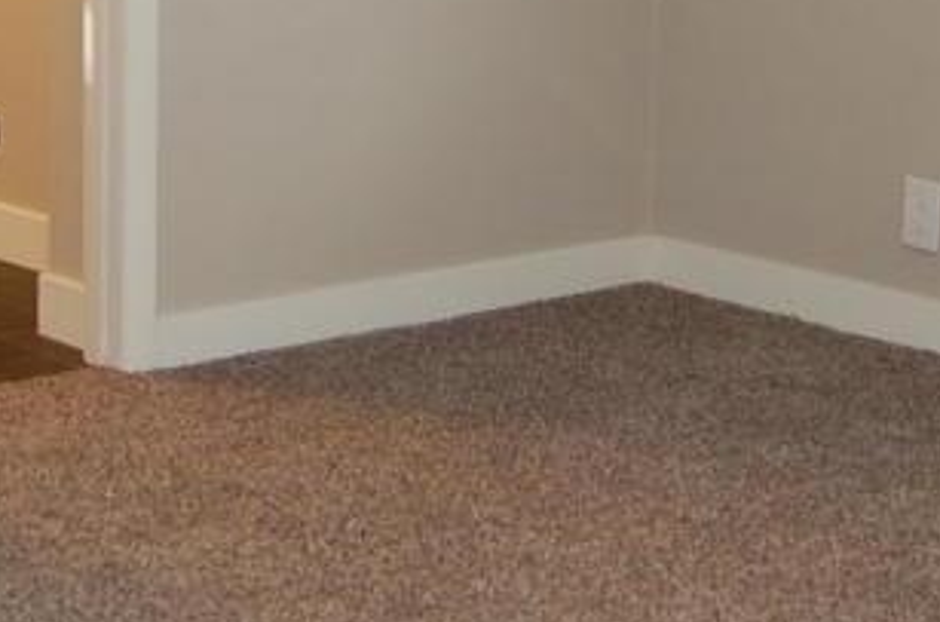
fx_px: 2656
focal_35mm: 102
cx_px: 187
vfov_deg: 13.1
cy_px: -46
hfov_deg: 19.9
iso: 400
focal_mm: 18
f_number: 3.5
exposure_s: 1/60
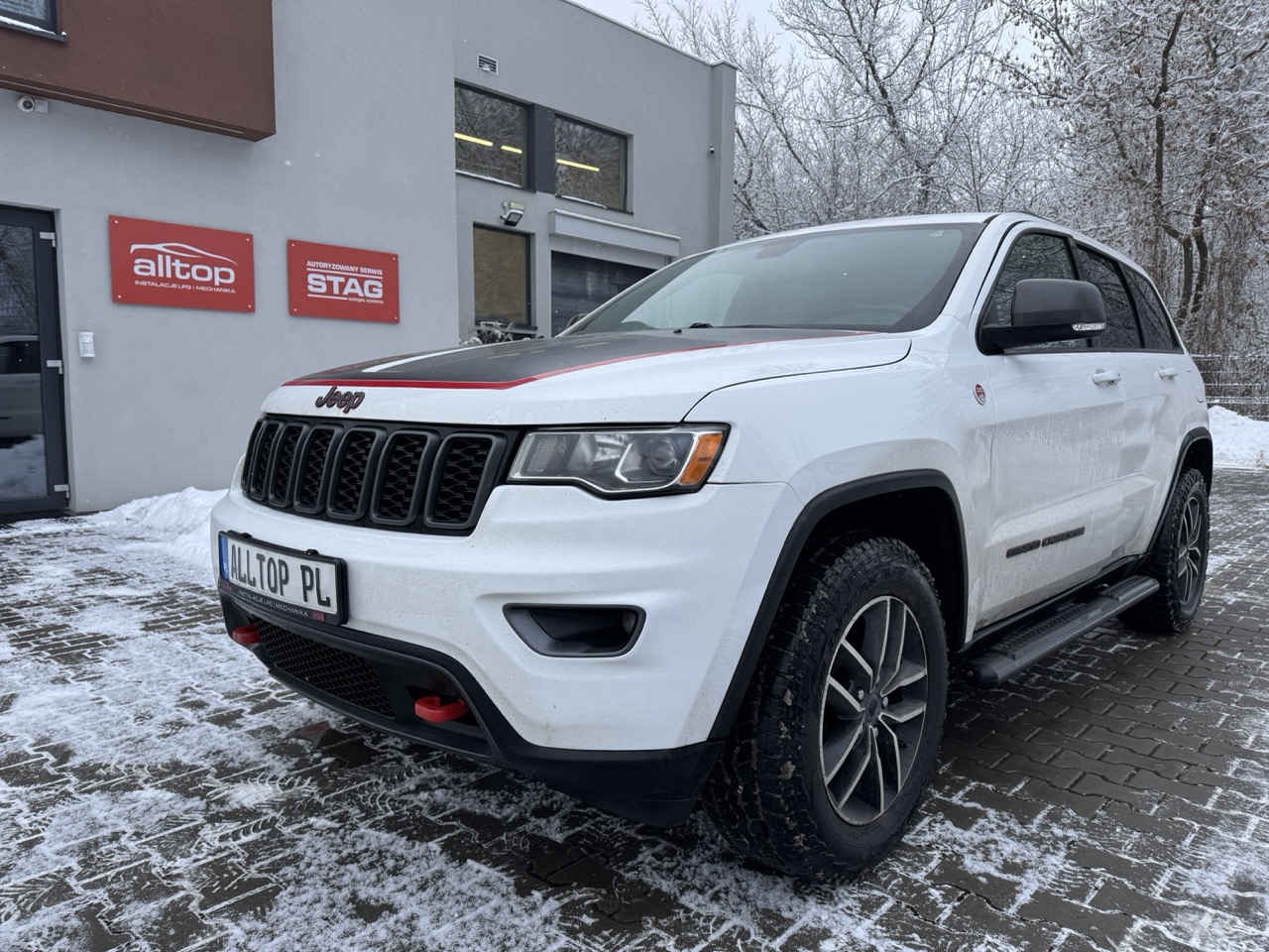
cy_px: 476
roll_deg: -0.3
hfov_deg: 71.6
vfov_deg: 56.8
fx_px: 880
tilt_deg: -4.9
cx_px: 634
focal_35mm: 24
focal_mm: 6.76
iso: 80
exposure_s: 1/693
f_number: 1.78
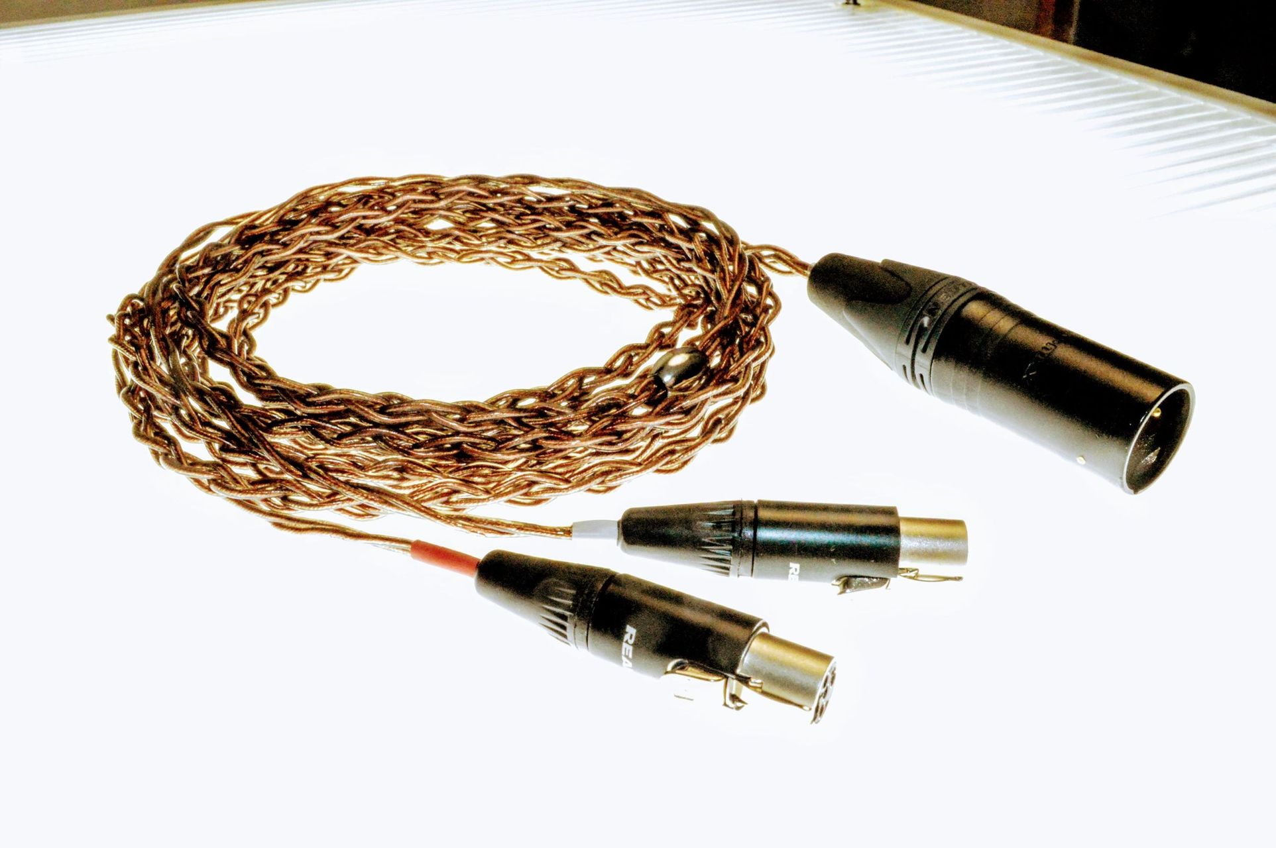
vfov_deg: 39.9
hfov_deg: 57.3
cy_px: 424
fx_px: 1169
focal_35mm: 33
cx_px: 638
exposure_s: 1/200
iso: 6400
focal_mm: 22
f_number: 25
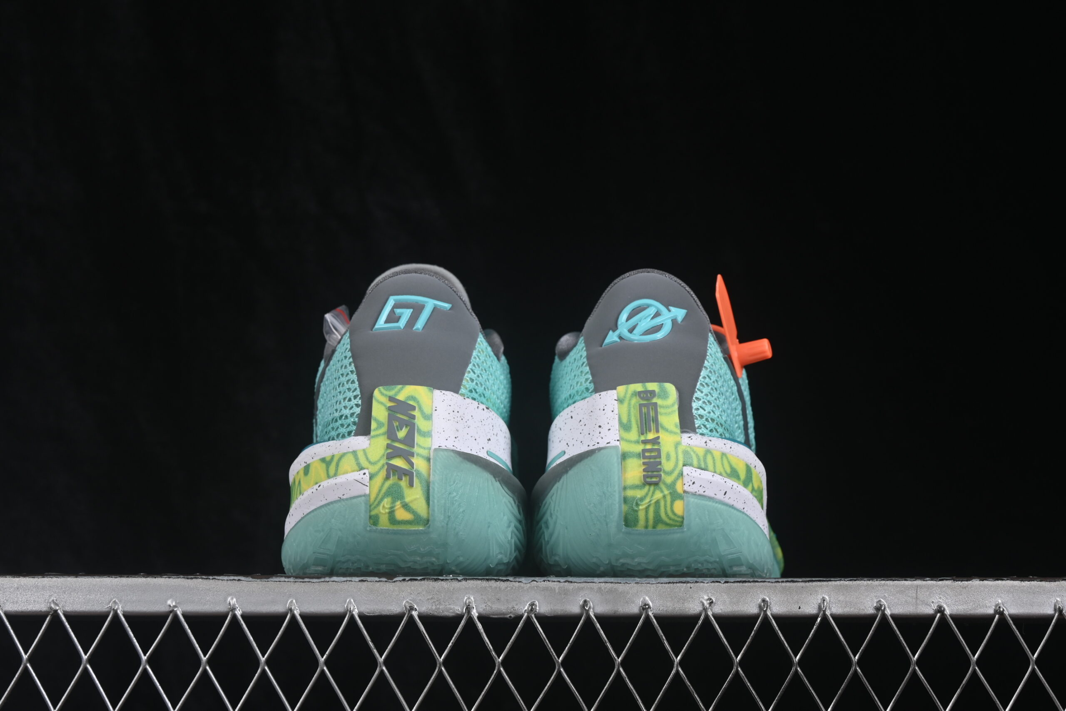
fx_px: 2221
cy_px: 356
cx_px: 533
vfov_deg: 18.2
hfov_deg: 27.0
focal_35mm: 75
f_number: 8
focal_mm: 50
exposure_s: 1/80
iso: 160
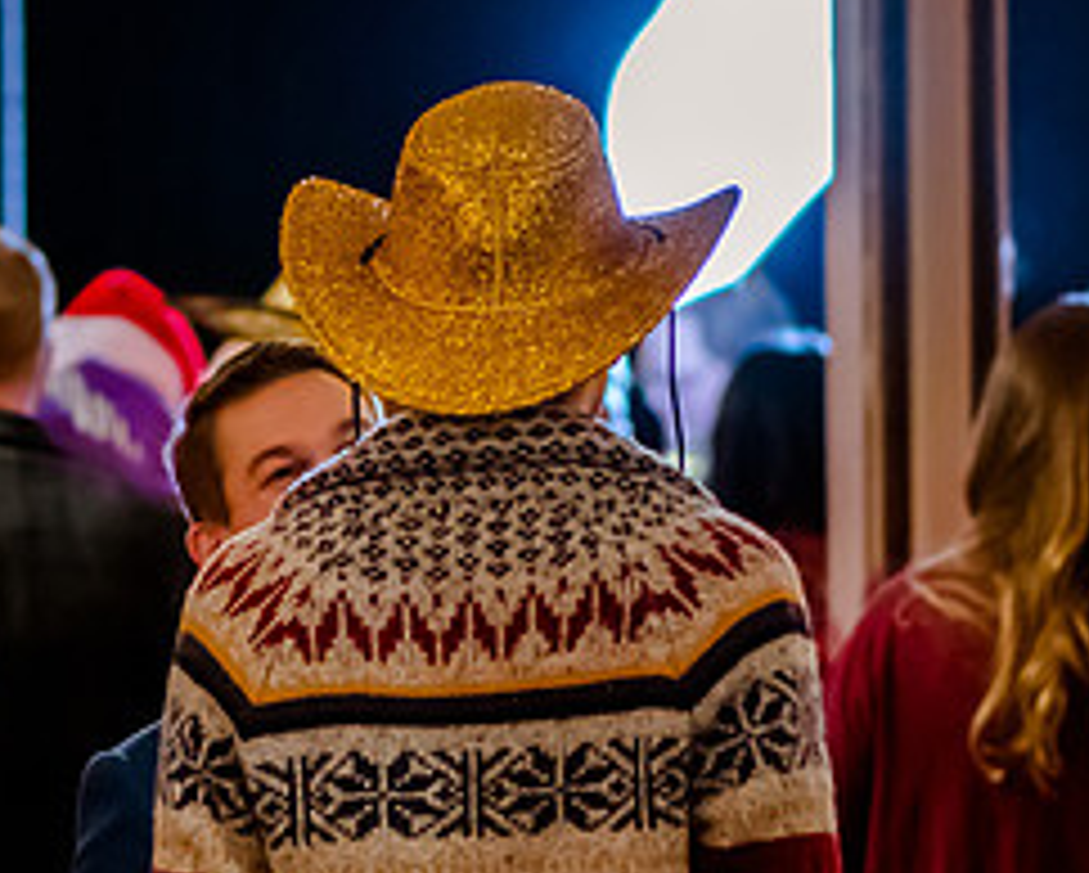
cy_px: 488
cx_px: 257
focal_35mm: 363
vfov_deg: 4.3
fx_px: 11709
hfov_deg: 5.3
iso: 4000
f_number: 2.8
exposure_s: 1/100
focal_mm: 105
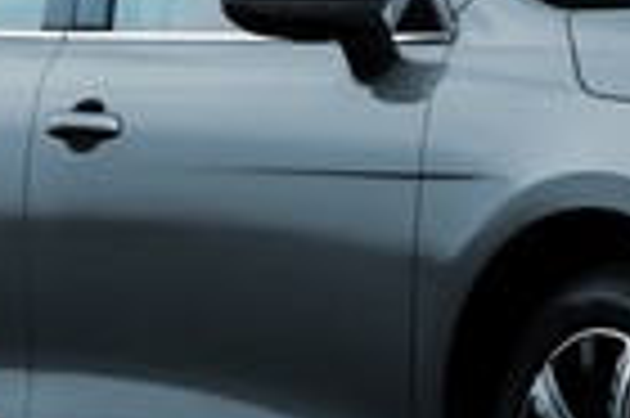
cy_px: 65
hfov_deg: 6.4
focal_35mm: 320
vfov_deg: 4.3
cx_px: 724
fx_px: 5593
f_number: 4.5
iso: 250
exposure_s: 1/200
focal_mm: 70
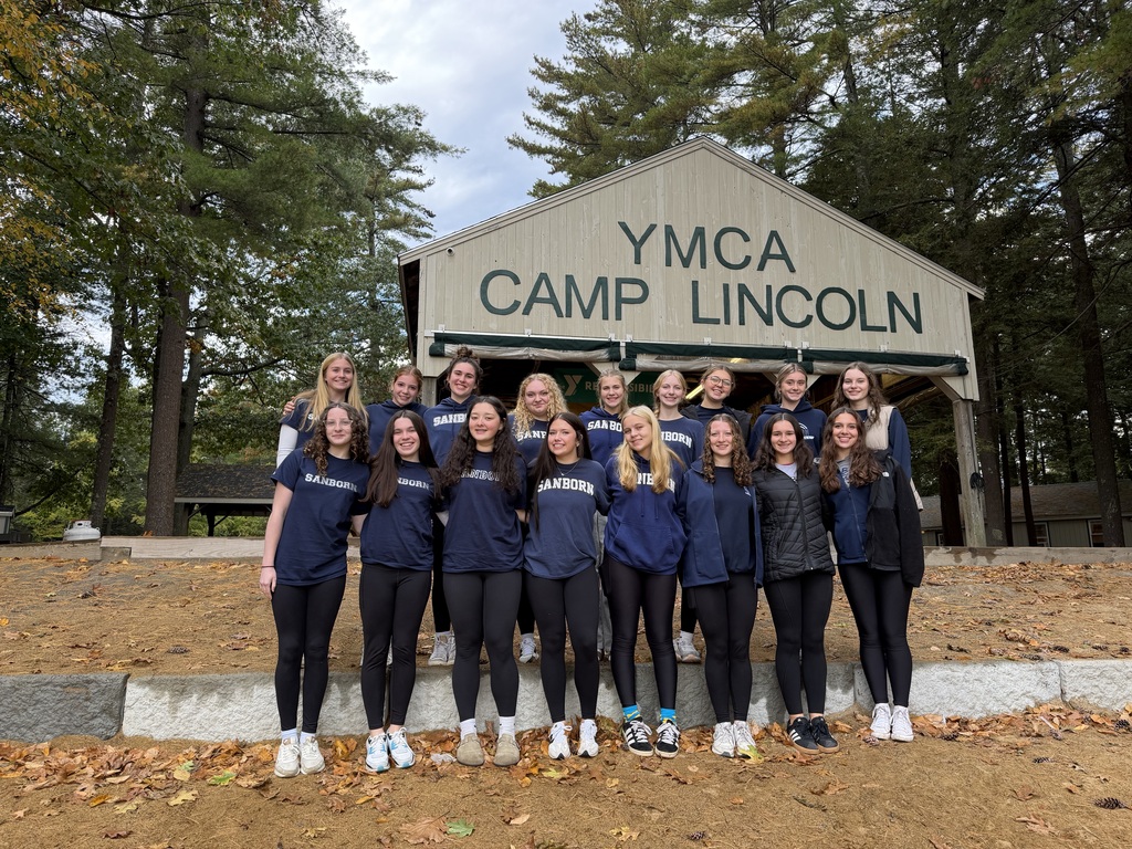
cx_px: 566
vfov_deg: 56.8
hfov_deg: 71.6
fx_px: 785
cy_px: 424
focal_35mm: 24
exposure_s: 1/178
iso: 80
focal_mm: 6.76
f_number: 1.78
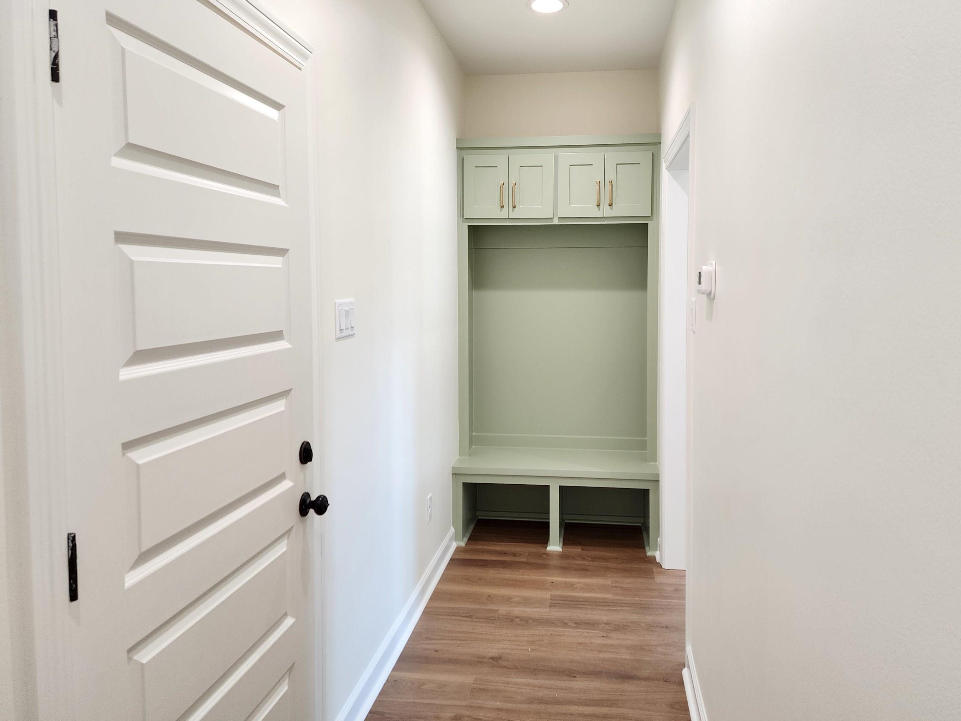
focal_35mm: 26
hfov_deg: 67.2
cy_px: 325
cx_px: 517
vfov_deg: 53.0
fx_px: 722
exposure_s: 1/120
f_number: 1.8
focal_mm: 6.4
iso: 200
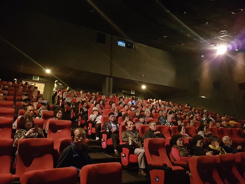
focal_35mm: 26
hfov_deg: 67.3
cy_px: 92
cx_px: 122
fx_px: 184
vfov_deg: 53.0
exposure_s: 1/10
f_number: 1.7
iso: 1250
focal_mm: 4.2
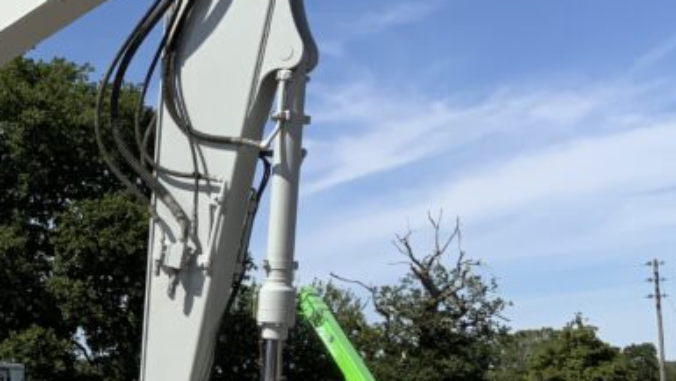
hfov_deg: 24.1
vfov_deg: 14.3
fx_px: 1506
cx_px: -12
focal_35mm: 84
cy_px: 313
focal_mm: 3
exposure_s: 1/2141
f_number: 1.8
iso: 16
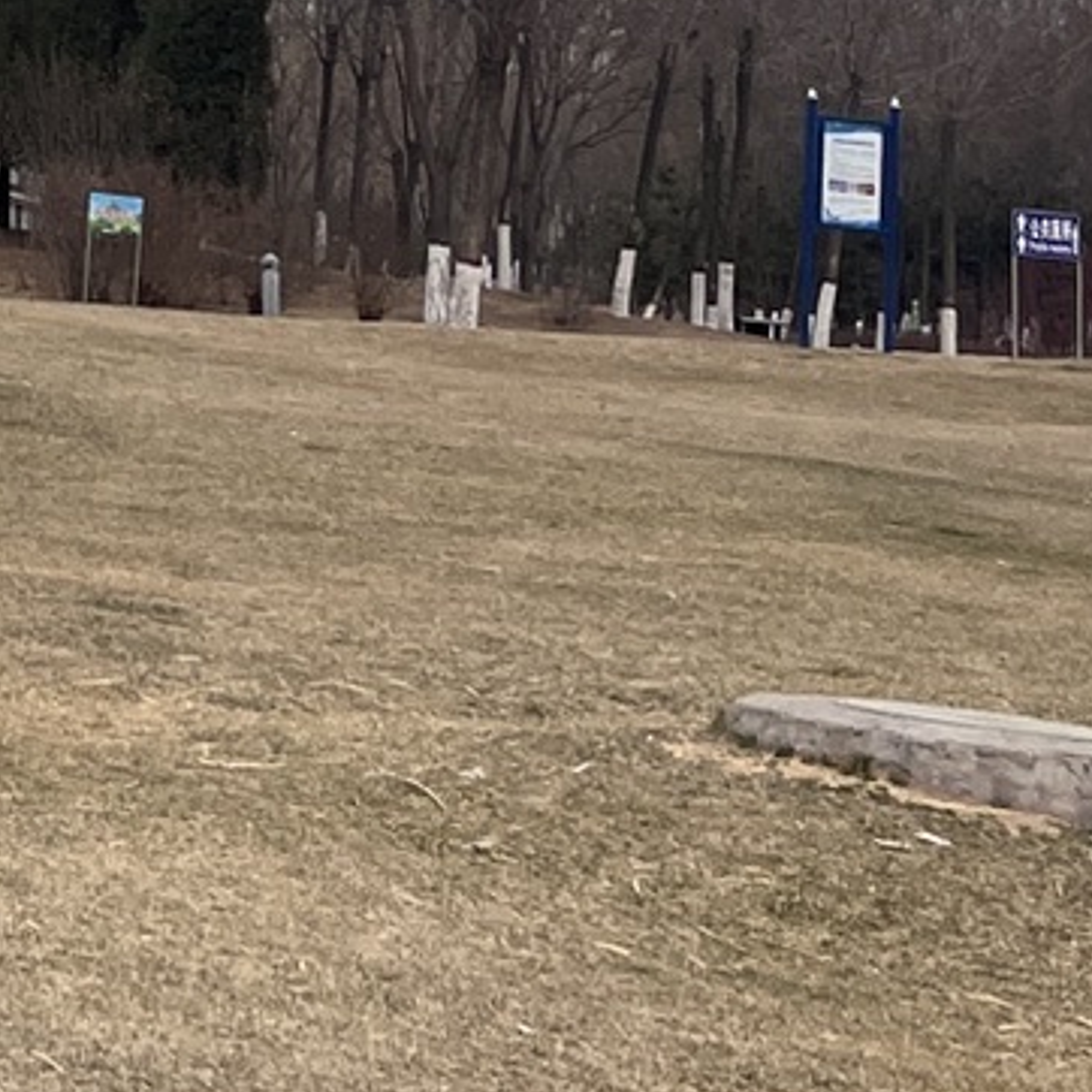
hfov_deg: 13.2
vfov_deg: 12.3
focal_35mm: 127
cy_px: -1041
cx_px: -347
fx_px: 4533
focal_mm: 5.1
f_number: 1.6
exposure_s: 1/291
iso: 40
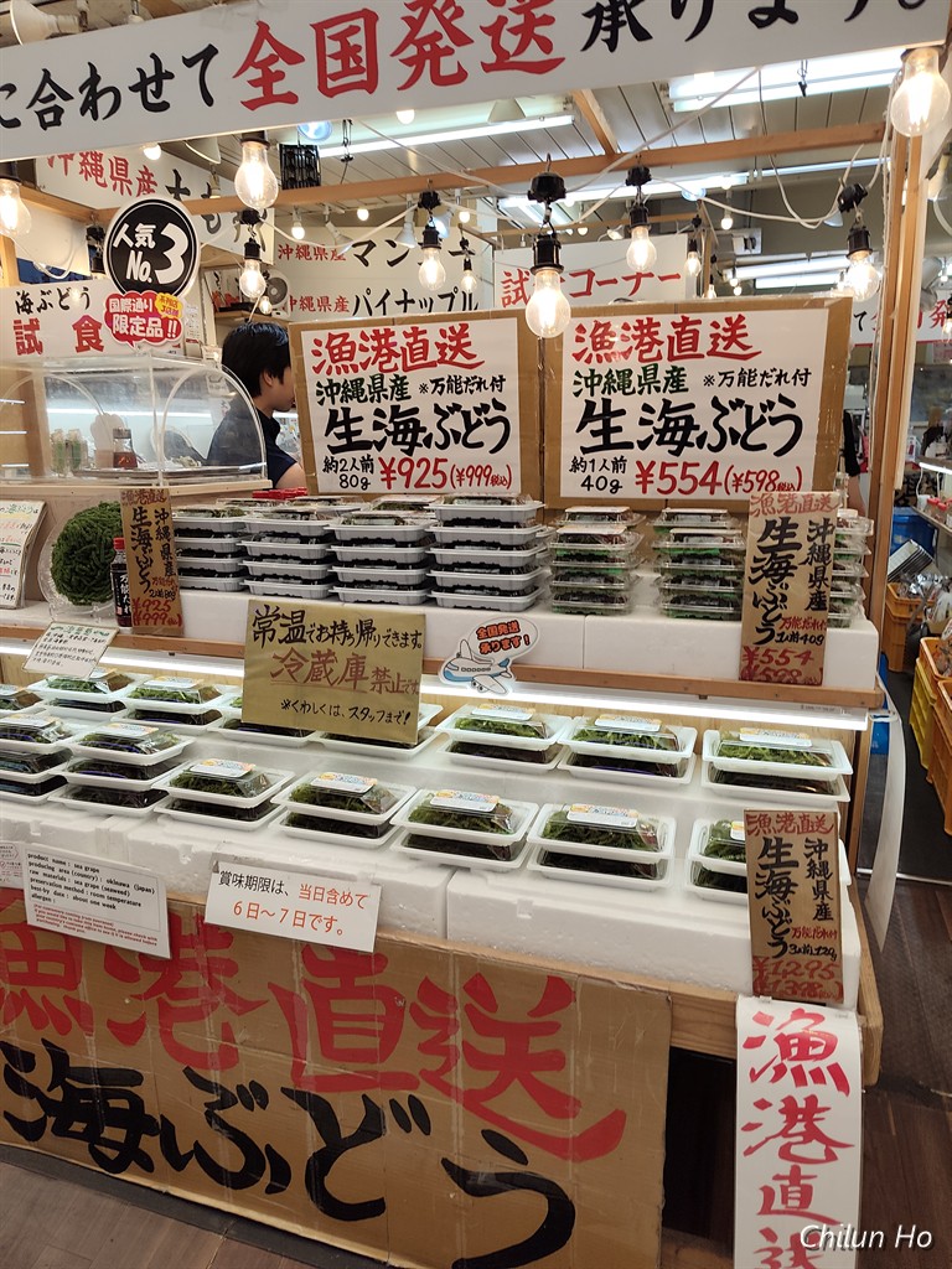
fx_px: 843
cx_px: 476
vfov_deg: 73.9
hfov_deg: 58.9
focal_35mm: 23
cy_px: 634
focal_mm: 6.07
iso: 64
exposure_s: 1/120
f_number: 1.7
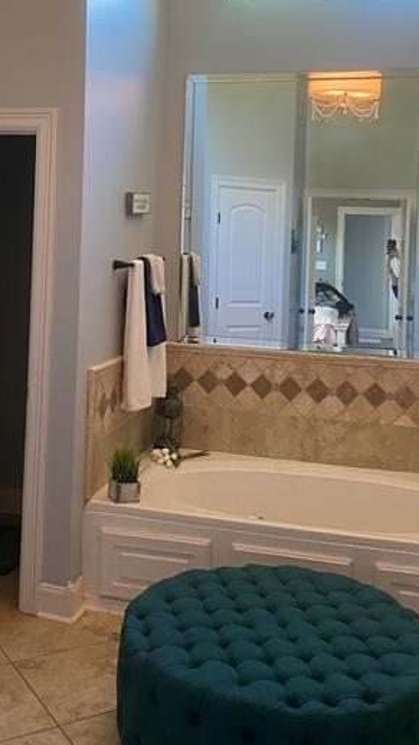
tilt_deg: -1.2
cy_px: 255
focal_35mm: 42
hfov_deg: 28.2
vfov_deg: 47.7
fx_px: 830
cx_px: 163
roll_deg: -2.5
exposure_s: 1/60
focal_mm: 4.25
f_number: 1.8
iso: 320
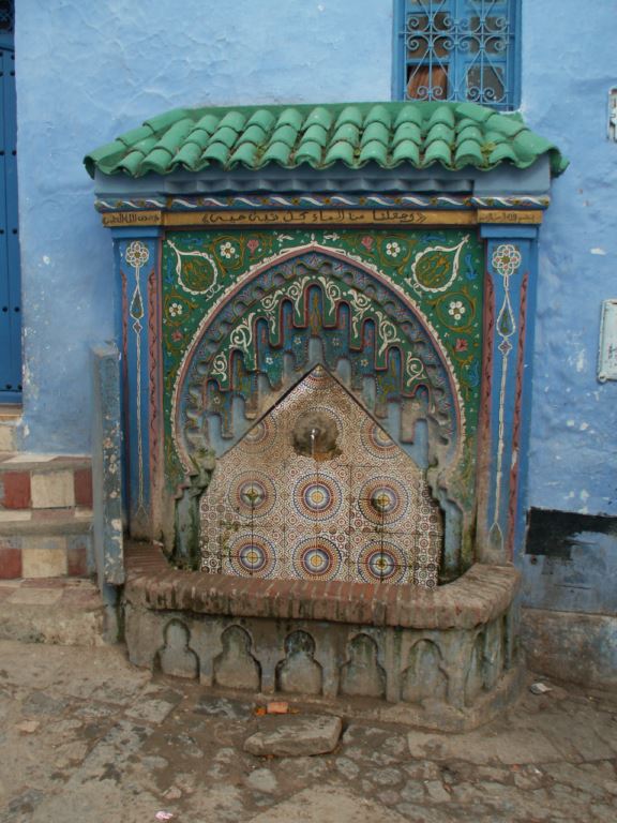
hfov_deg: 39.7
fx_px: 856
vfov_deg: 51.4
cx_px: 308
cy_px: 412
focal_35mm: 36
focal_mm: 5.89
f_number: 3.5
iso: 50
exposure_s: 1/50
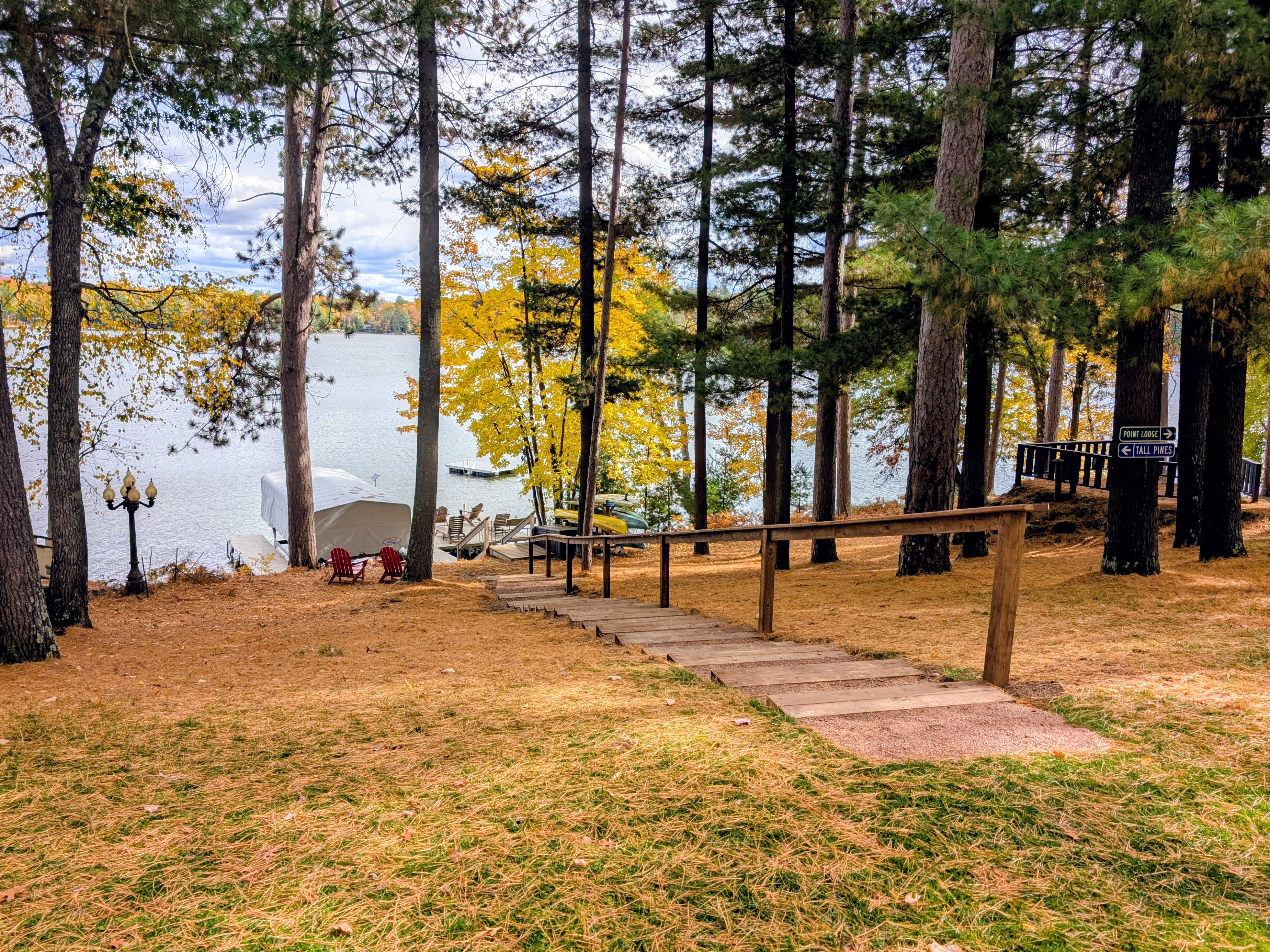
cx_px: 622
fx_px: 917
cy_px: 489
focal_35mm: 25
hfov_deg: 69.4
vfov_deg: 54.9
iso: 21
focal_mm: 6.9
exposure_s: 1/923
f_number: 1.68
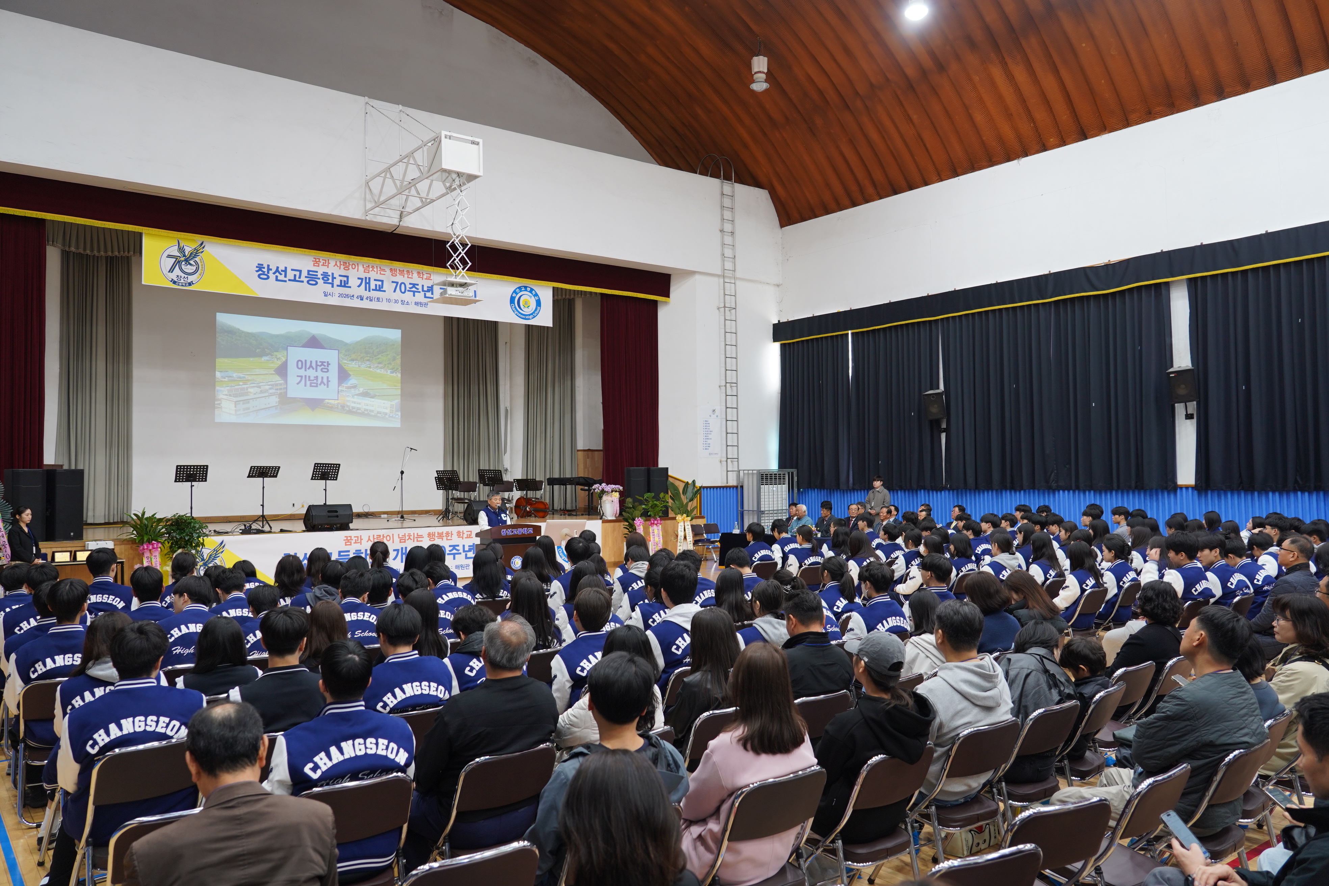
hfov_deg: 71.5
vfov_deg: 51.3
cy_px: 443
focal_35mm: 25
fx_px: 923
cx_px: 664
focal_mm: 25
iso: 400
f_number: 4
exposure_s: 1/30
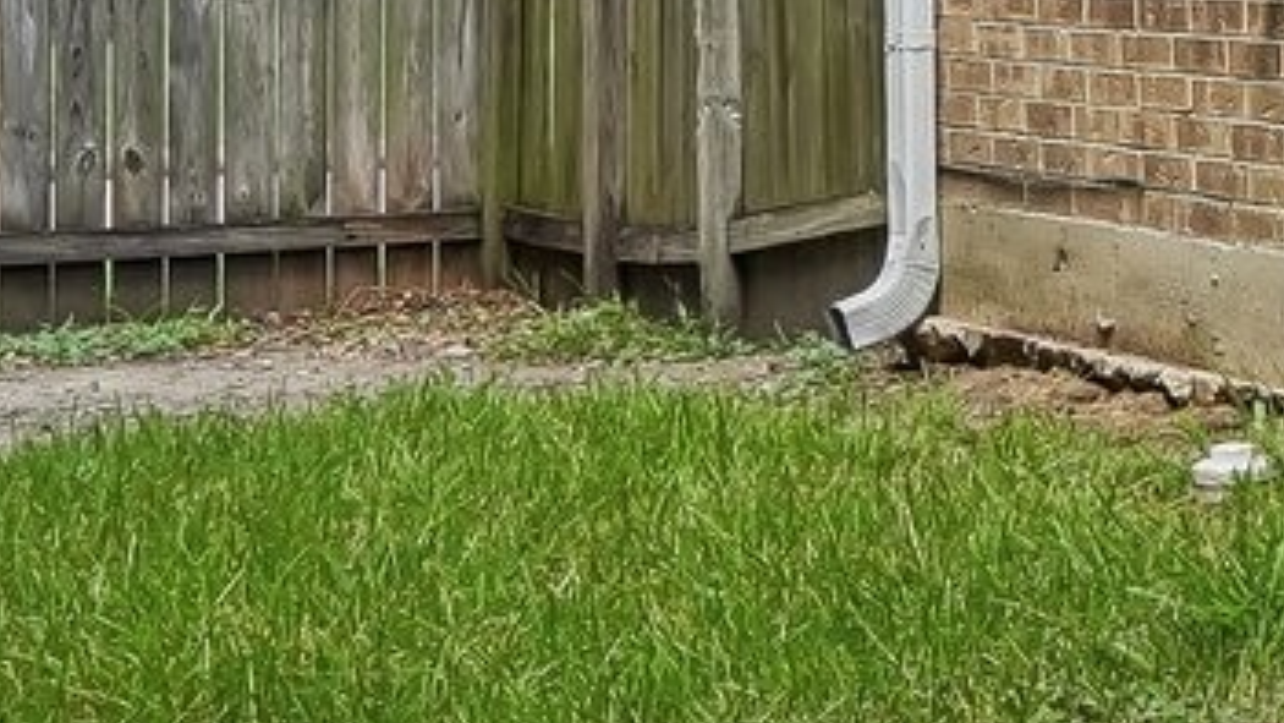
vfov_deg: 8.2
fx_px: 5006
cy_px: -61
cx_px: 2205
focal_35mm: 147
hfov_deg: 13.3
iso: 500
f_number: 8
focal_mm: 24
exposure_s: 1/250
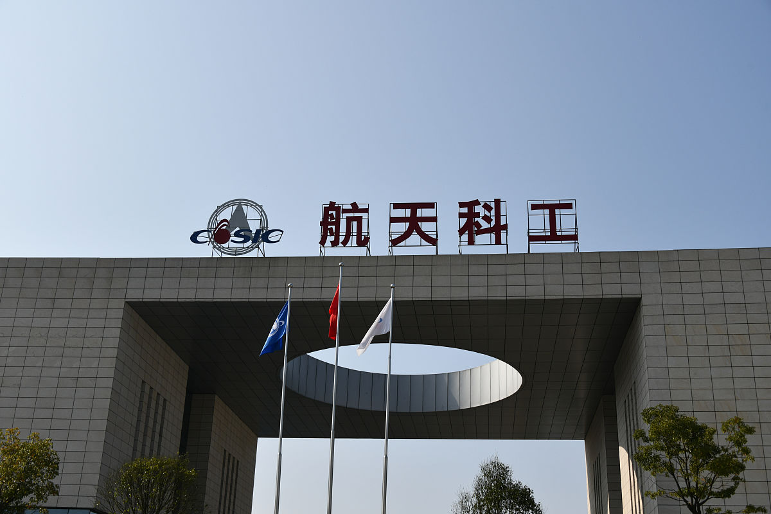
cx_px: 386
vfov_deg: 31.9
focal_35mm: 42
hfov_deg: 46.4
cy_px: 257
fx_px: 899
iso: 250
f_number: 6.3
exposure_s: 1/2000
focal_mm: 42
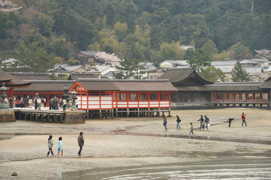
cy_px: 90
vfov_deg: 12.2
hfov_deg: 18.2
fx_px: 846
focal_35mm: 112
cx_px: 136
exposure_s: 1/125
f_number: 6.3
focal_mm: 75
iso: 100
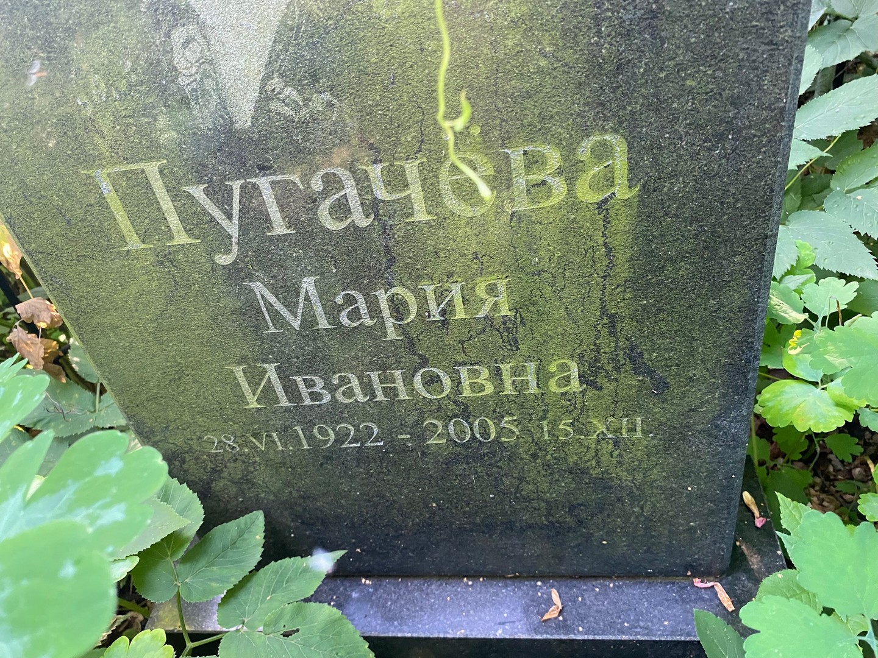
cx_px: 439
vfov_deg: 53.1
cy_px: 329
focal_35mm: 26
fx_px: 659
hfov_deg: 67.3
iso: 250
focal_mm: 4.25
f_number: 1.8
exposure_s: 1/60
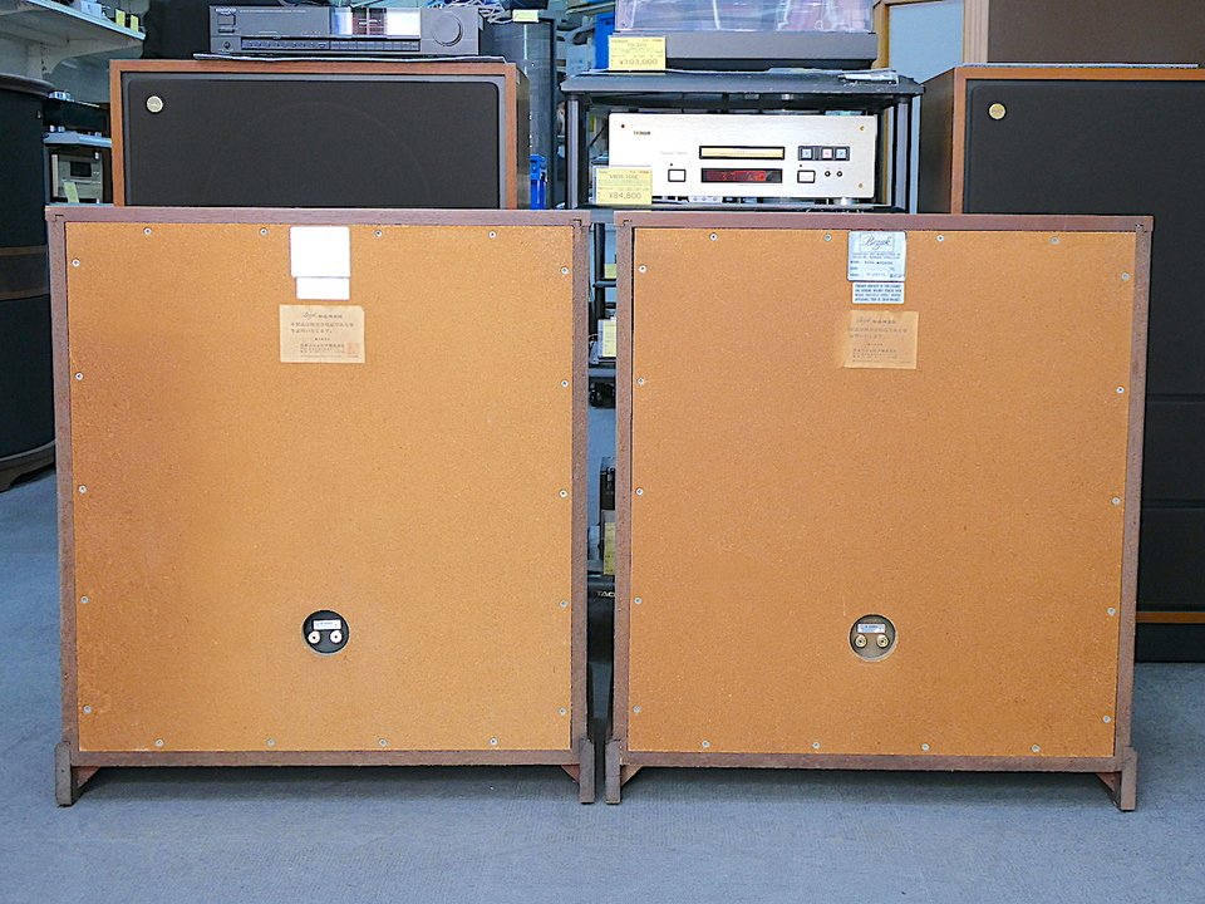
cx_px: 602
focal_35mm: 50
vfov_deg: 29.1
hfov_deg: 38.2
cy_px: 452
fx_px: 1741
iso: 200
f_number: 4.1
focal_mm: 9
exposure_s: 1/20
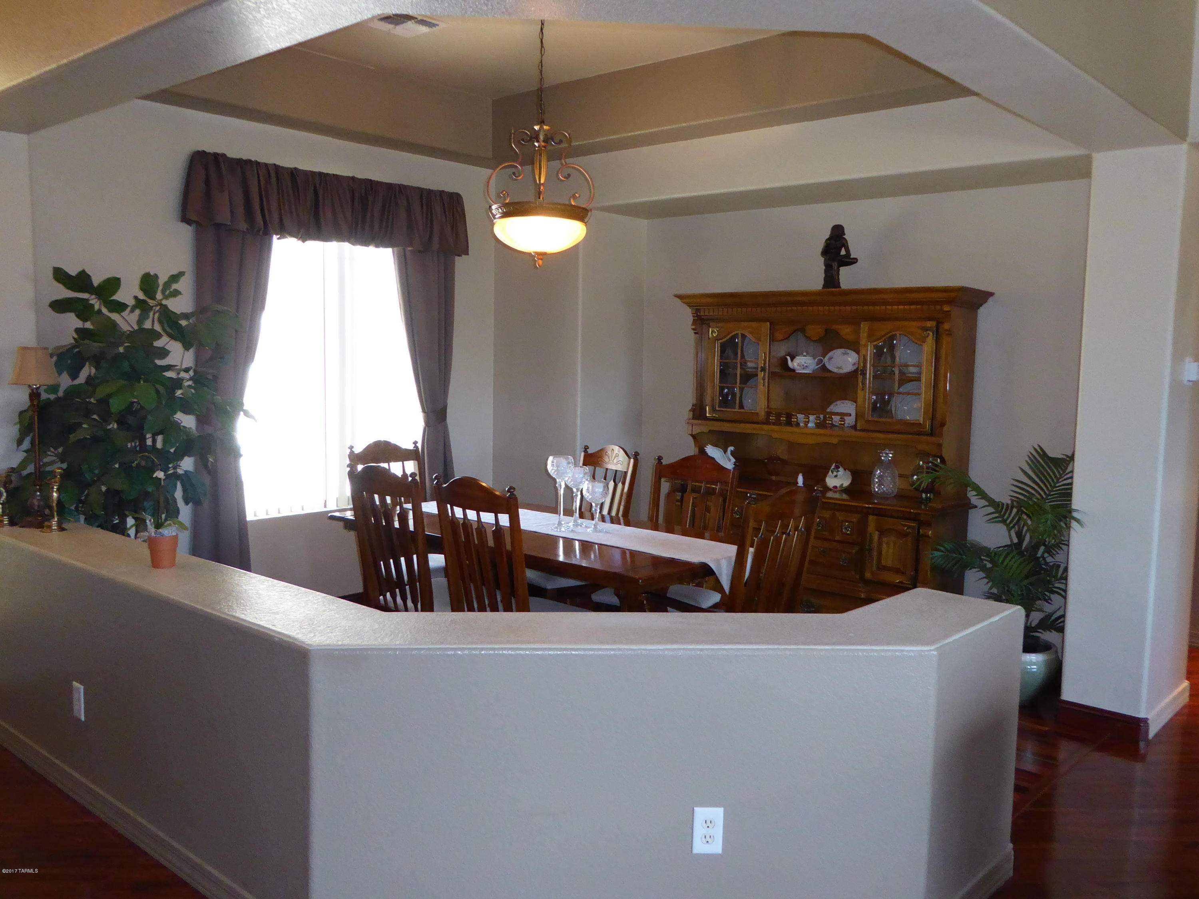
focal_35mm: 29
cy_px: 450
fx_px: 1004
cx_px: 600
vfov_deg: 48.2
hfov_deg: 61.7
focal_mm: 5
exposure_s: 1/60
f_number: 3.5
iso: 640
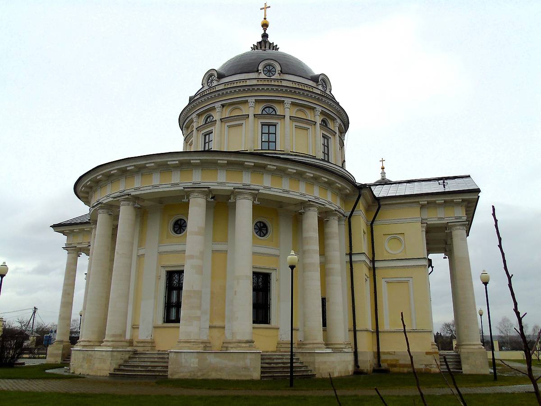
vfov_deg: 48.2
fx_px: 453
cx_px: 270
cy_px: 203
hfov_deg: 61.7
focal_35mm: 29
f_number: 3.6
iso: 80
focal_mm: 5.2
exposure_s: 1/400
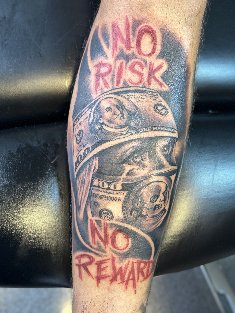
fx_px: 434
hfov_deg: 30.3
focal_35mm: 48
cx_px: 118
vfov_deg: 39.7
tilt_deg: -70.8
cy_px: 156
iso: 125
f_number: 1.78
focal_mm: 6.86
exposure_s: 1/60
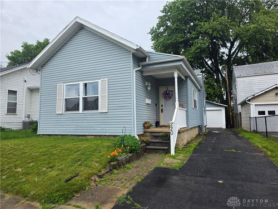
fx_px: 185
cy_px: 104
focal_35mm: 23
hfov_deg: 73.9
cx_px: 139
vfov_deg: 58.9
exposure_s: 1/359
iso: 25
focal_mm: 6.3
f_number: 1.7
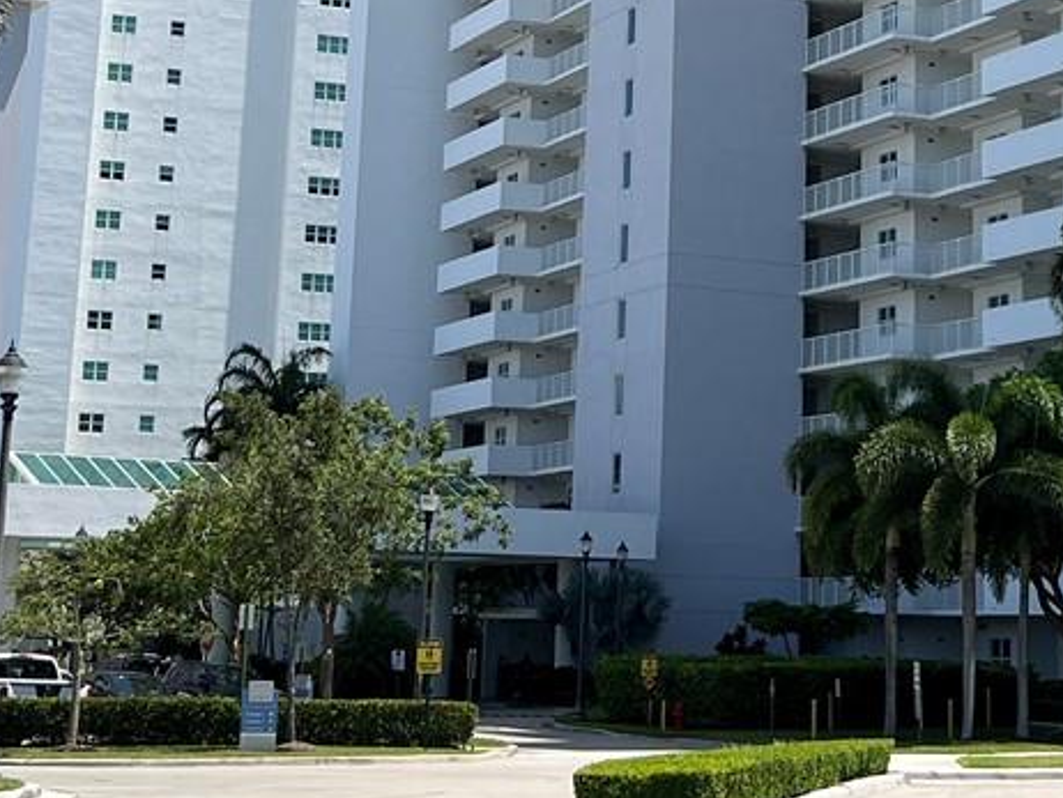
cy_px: -39
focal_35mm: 90
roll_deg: -1.6
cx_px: 757
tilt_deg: +13.1
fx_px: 2765
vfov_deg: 16.0
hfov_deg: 21.6
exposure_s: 1/3831
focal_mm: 5.7
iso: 50
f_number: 1.5
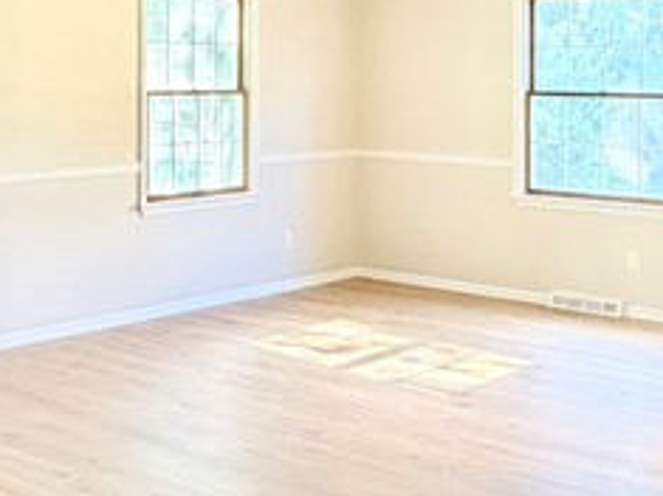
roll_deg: -0.1
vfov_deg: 23.4
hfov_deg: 30.6
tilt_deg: +0.9
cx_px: 102
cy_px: 54
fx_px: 1168
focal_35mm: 61
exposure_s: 1/60
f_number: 2.2
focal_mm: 2.22
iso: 400
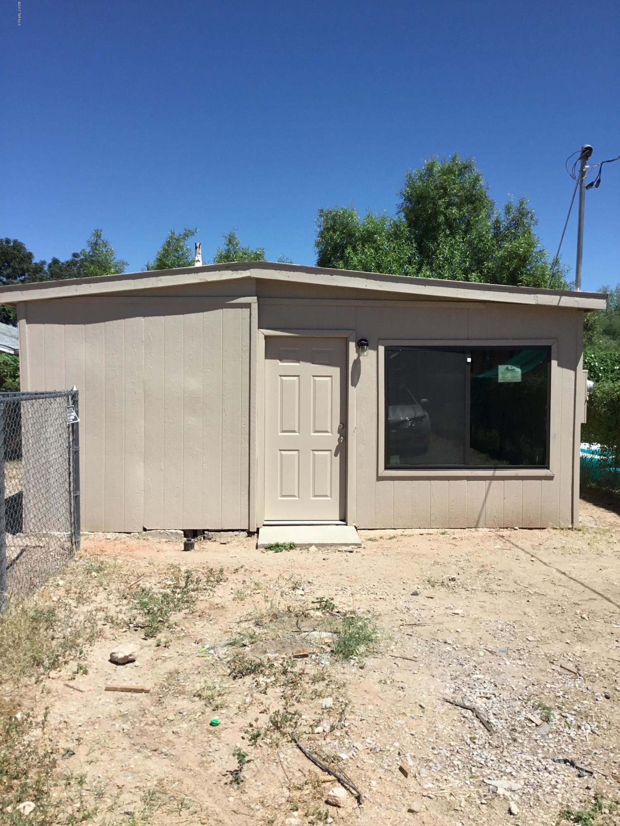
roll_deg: +0.3
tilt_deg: -1.6
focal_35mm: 31
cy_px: 413
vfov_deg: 58.4
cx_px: 310
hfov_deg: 45.4
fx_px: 740
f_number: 2.4
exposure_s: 1/1733
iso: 25
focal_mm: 3.3
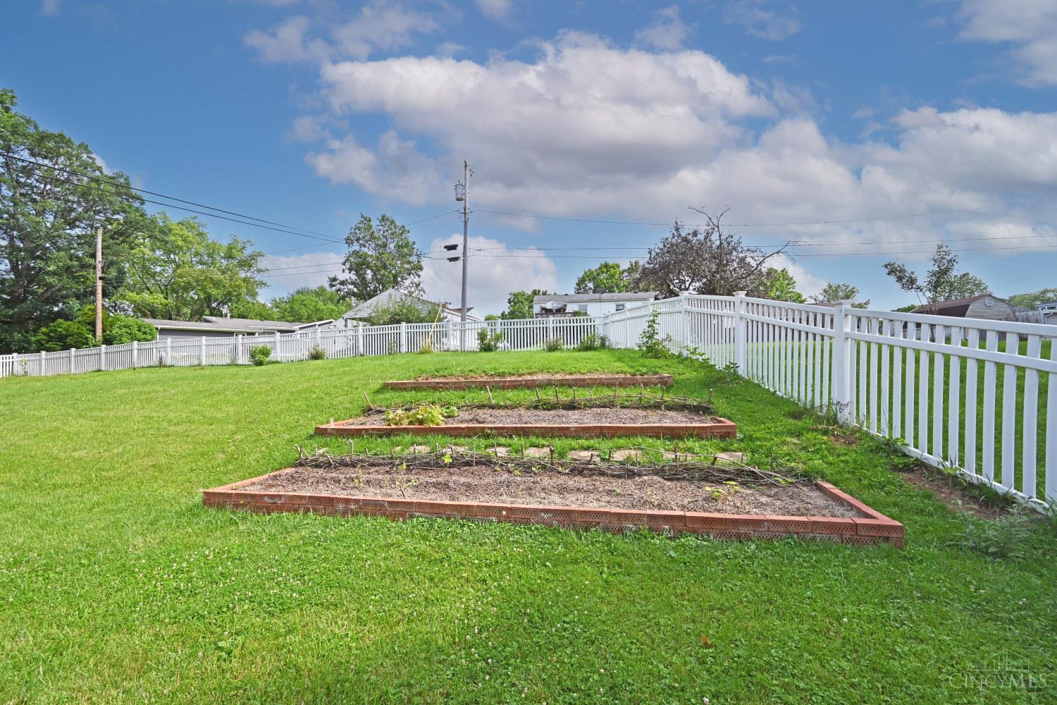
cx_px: 528
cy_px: 352
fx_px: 411
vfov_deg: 81.2
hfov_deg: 104.3
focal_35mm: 14
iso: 110
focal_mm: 14
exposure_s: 1/125
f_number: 13
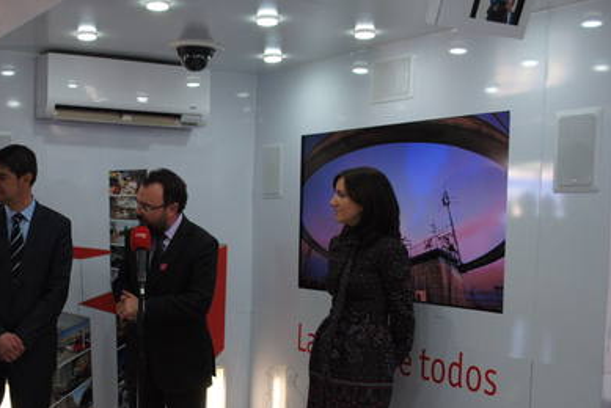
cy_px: 303
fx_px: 900
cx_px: 175
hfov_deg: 36.8
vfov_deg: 25.3
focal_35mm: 53
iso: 400
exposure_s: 1/100
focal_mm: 22
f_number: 4
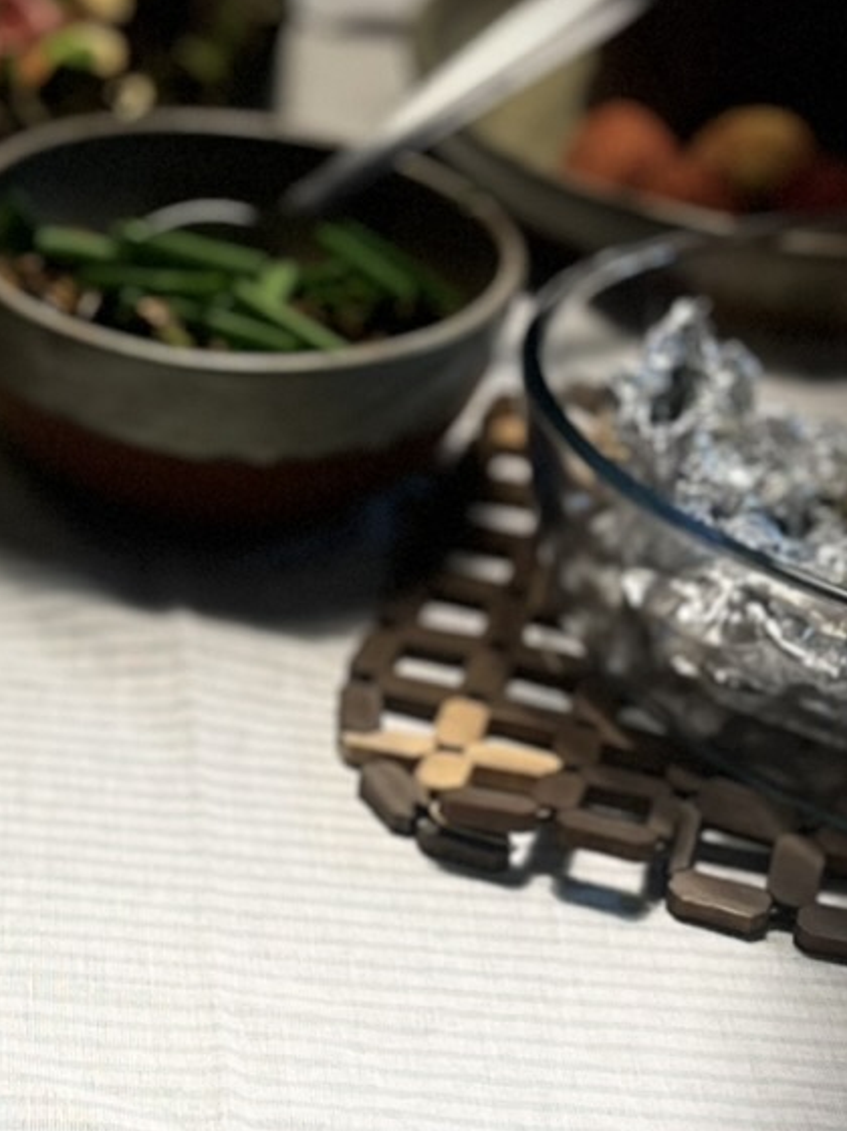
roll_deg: -2.9
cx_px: 73
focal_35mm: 95
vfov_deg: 20.6
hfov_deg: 15.4
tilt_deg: -34.5
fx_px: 3103
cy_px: 732
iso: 100
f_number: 1.5
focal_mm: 5.7
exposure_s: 1/60
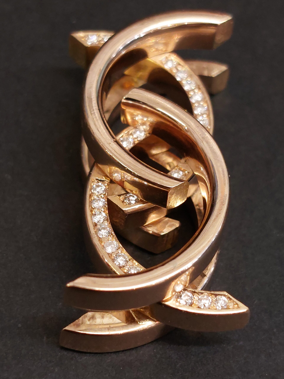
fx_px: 273
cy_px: 190
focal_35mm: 25
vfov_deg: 69.4
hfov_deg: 54.9
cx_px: 142
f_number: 1.8
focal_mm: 5.23
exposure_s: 1/50
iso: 200
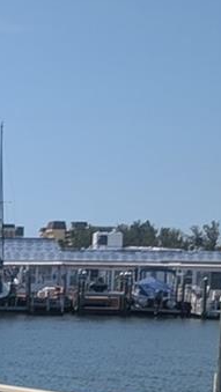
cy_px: 394
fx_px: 1280
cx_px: -248
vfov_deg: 17.0
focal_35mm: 123
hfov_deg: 9.2
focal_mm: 6.9
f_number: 1.68
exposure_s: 1/1984
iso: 27
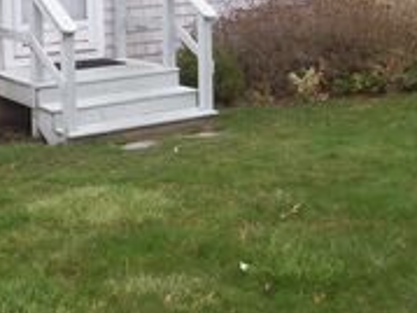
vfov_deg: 19.4
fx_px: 891
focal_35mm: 74
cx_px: -5
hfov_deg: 25.0
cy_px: 19
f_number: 2.7
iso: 80
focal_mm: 6
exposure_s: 1/184
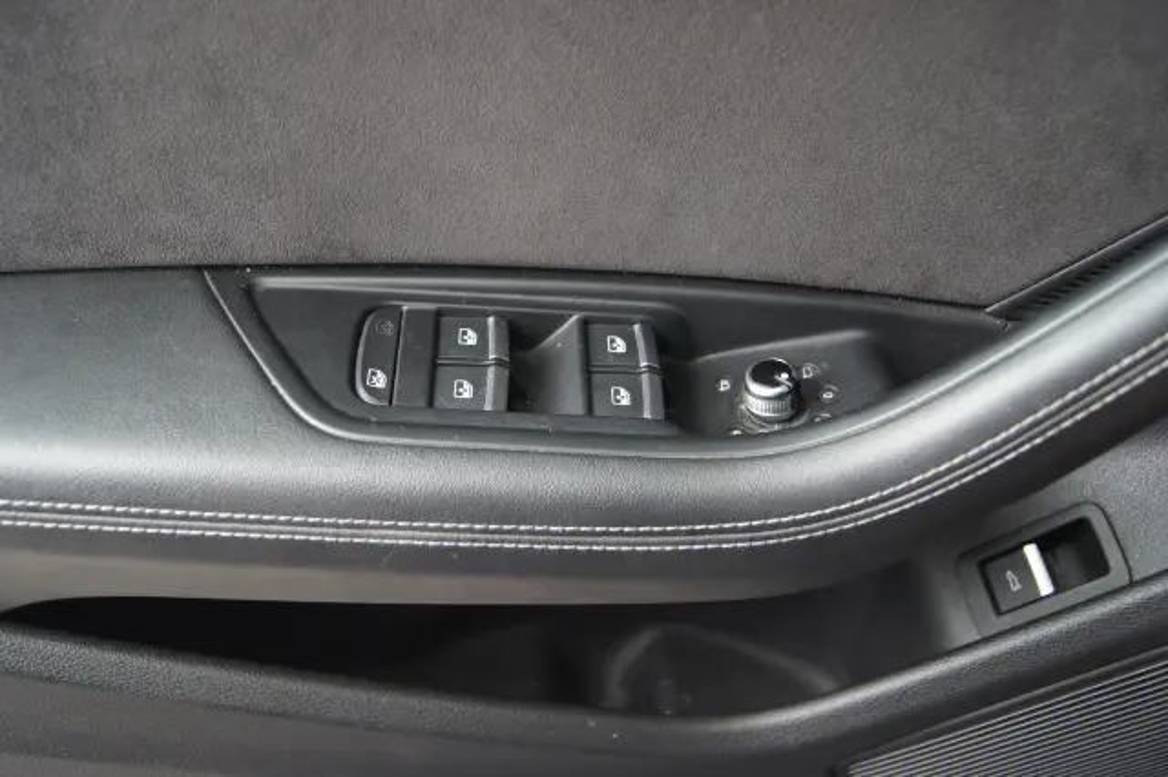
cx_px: 584
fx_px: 1167
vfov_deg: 36.8
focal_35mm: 36
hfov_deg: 53.2
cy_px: 388
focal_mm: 24
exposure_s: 1/40
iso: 250
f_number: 4
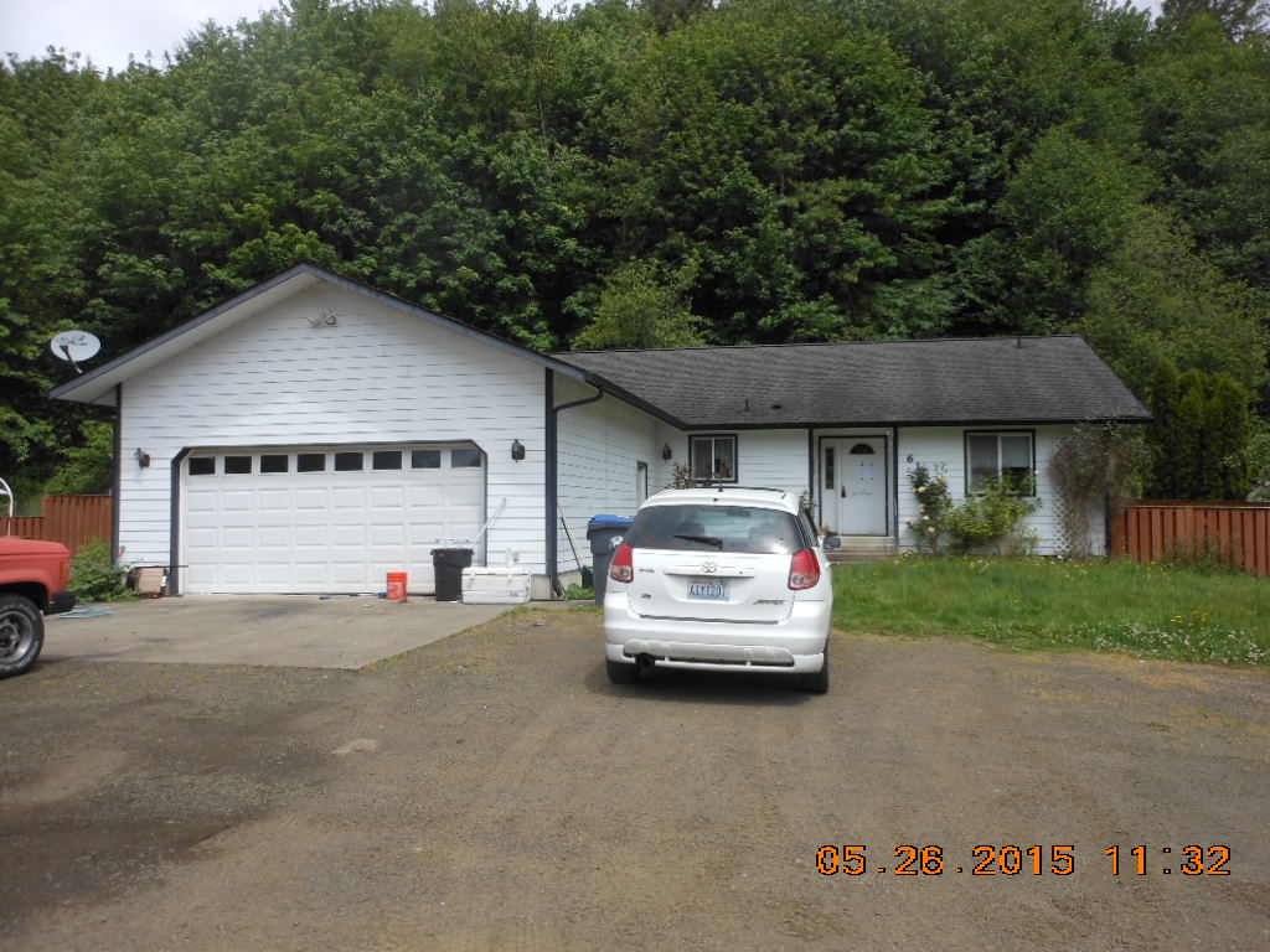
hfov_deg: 63.4
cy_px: 476
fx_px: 1027
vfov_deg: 49.7
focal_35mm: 28
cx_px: 635
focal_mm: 5
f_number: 3.7
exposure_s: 1/800
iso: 80
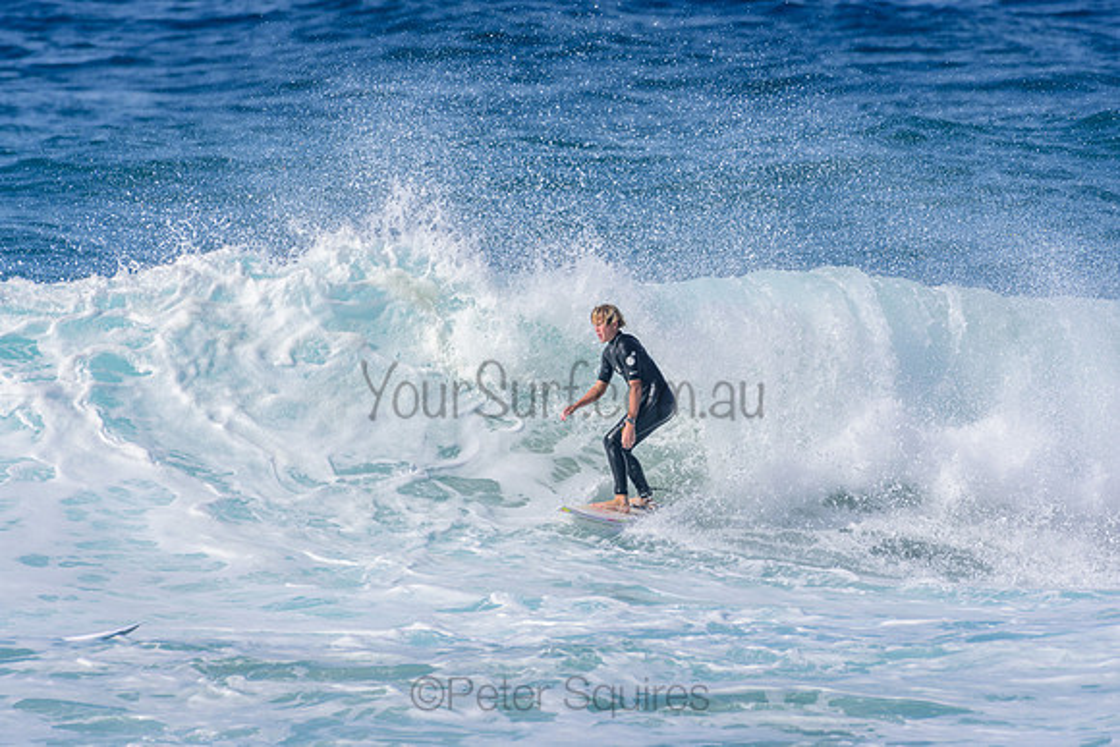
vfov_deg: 1.8
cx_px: 560
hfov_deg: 2.7
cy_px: 374
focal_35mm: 750
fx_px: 23338
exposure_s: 1/2000
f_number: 5.6
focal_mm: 500
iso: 200
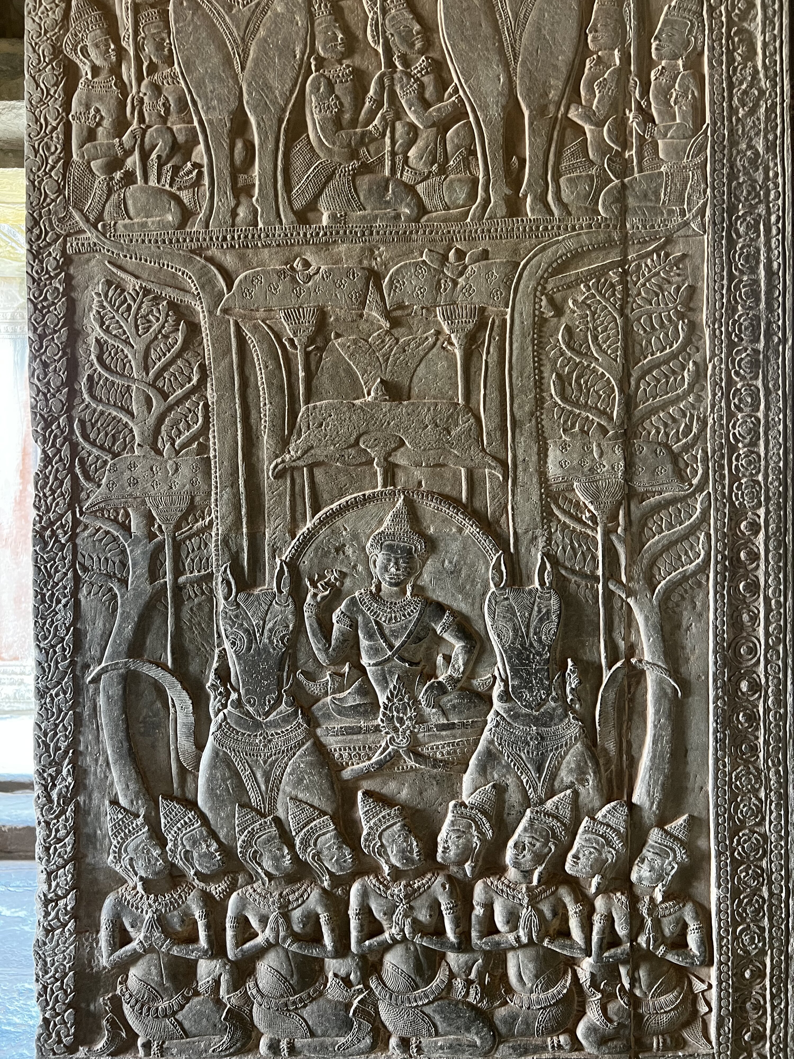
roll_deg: -0.4
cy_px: 530
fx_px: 795
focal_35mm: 26
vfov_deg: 67.3
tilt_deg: +0.7
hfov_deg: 53.1
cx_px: 397
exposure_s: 1/60
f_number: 1.5
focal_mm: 5.7
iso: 250
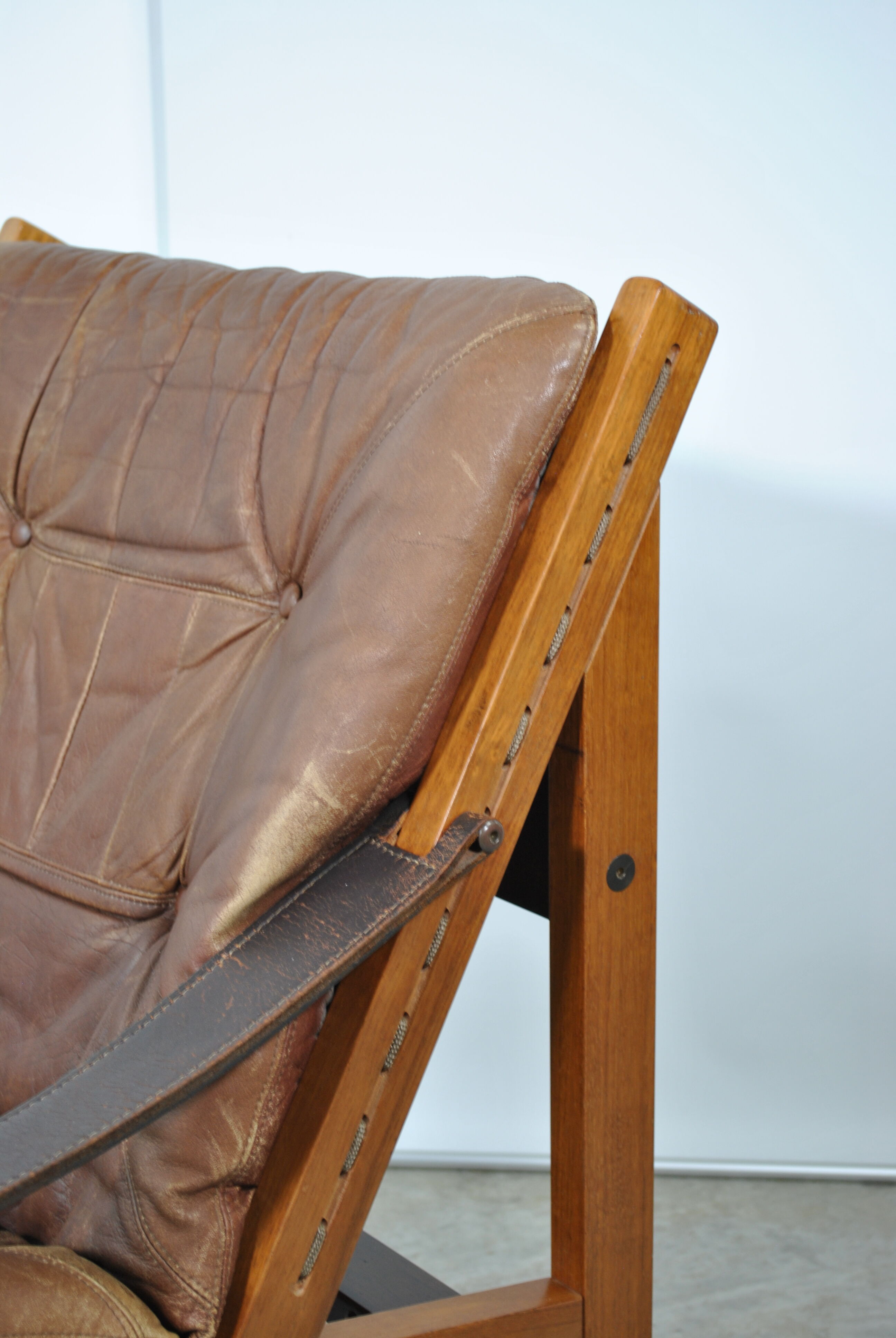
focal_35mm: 60
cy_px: 669
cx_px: 448
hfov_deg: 22.7
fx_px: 2233
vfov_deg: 33.4
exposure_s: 1/15
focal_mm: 40
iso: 200
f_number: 5.3
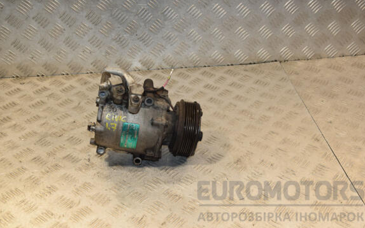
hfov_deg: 41.8
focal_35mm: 48
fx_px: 477
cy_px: 106
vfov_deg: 26.9
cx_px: 185
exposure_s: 1/200
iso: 800
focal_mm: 30
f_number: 6.3
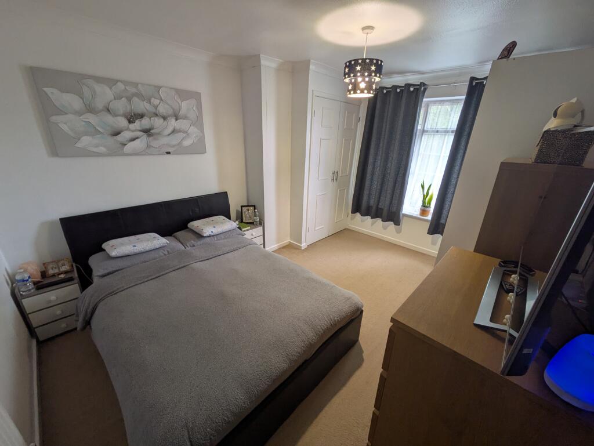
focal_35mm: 14
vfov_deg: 85.7
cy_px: 223
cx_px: 297
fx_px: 240
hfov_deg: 102.0
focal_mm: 1.83
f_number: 2.2
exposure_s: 1/25
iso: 72
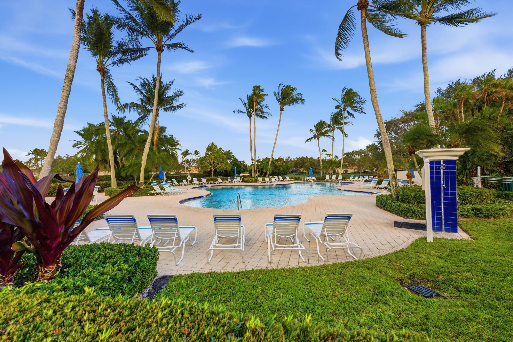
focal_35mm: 16
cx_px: 256
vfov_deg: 73.7
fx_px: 228
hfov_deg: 96.7
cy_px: 171
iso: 500
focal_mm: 16
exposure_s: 1/16000
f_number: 8
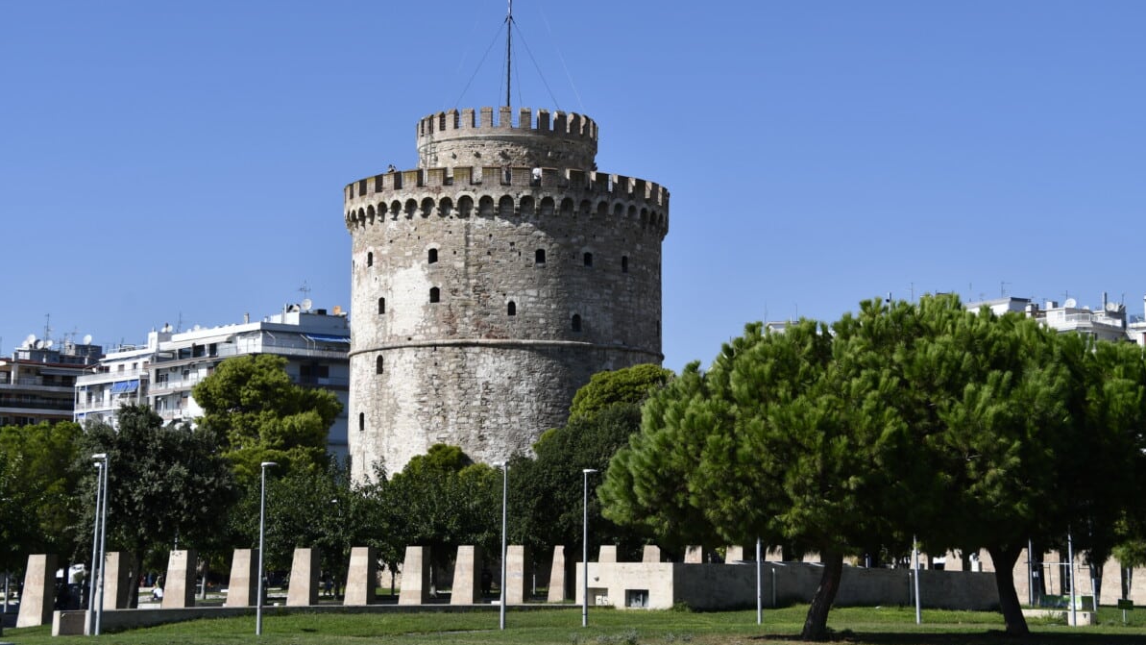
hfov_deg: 26.9
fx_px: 2401
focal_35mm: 79
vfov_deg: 15.3
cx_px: 574
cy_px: 275
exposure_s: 1/250
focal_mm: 50
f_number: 8
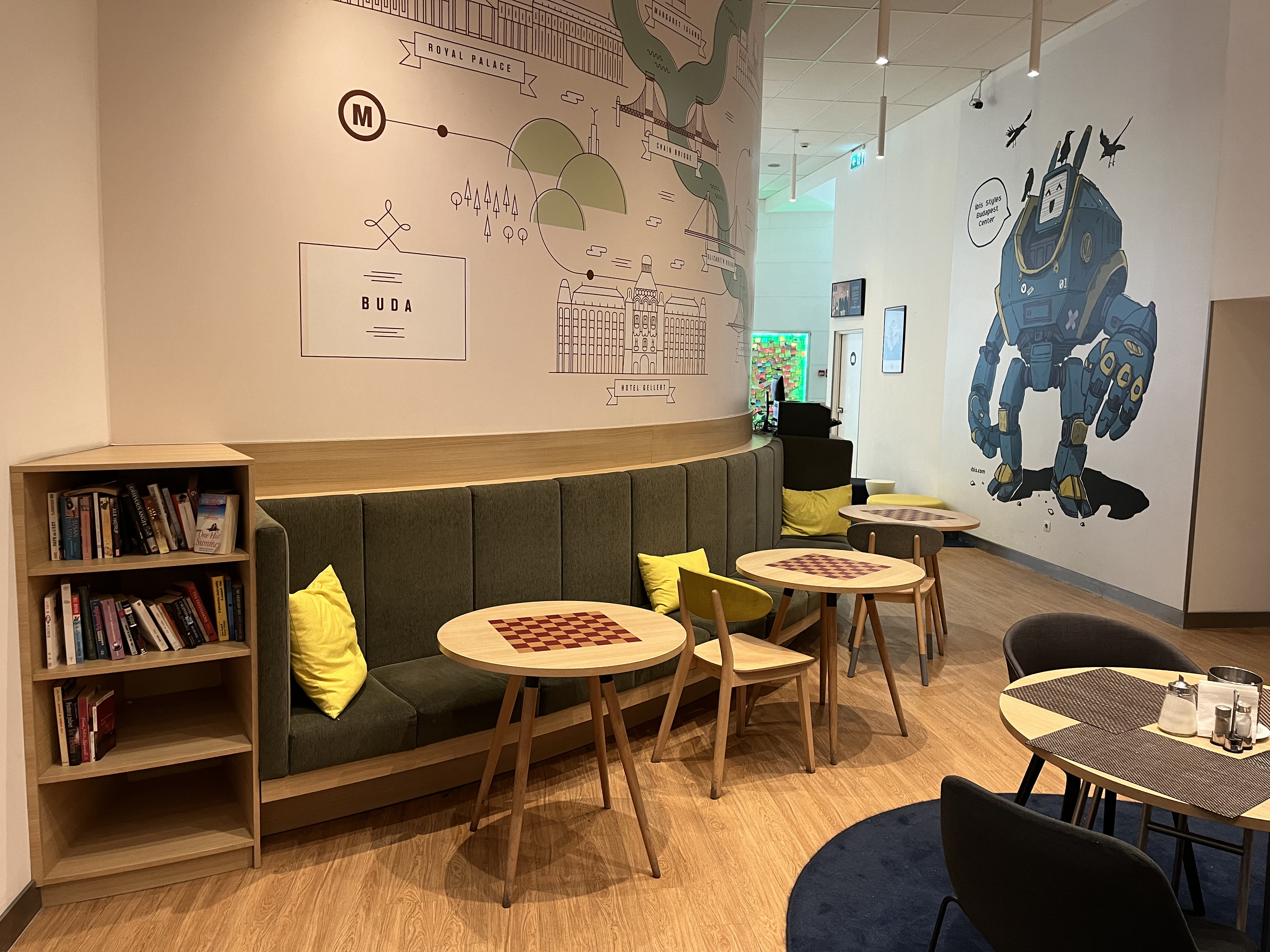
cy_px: 476
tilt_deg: -5.7
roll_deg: -1.7
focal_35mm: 26
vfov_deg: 53.1
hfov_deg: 67.3
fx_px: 954
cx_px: 635
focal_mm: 5.1
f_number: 1.6
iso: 200
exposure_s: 1/50
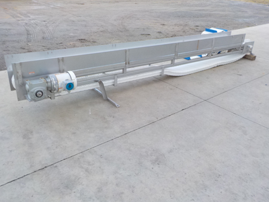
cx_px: 134
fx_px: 233
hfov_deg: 60.0
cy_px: 101
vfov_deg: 46.8
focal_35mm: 30
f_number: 3.3
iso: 125
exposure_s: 1/40
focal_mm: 4.1
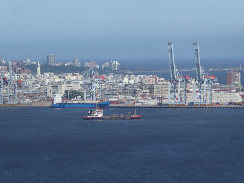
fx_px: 2523
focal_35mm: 358
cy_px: 92
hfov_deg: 5.5
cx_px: 122
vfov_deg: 4.2
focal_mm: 57.7
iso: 80
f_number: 5.9
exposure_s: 1/500
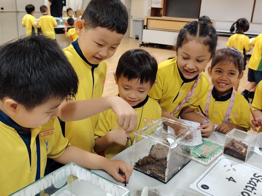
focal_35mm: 38
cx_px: 131
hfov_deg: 49.0
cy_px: 98
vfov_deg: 37.7
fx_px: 288
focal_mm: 5.25
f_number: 1.75
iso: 572
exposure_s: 1/33.3
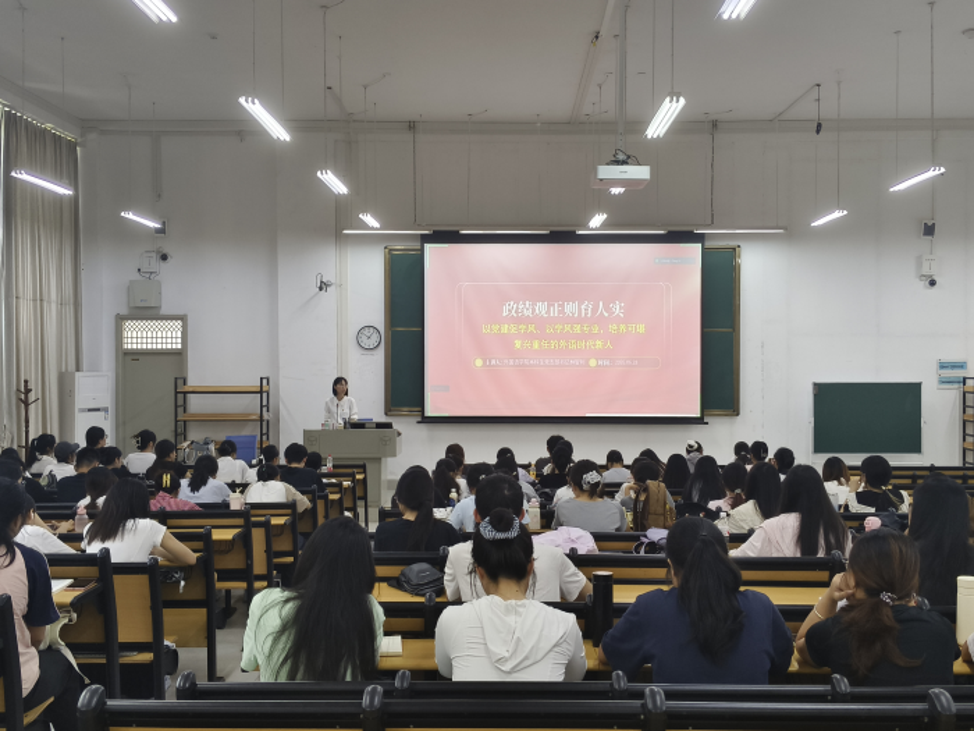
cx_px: 487
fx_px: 1097
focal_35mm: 39
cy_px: 366
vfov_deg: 36.8
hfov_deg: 47.9
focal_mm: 4.84
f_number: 1.79
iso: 303
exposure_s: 1/50
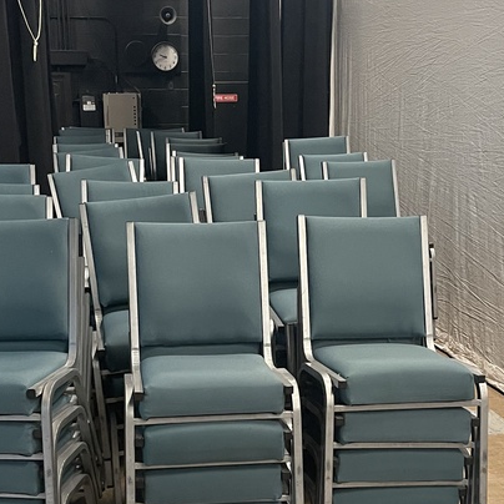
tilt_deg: -16.2
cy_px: 357
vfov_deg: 30.2
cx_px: 242
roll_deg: +1.9
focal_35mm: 56
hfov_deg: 30.6
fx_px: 922
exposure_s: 1/40
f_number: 1.6
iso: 400
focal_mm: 5.1
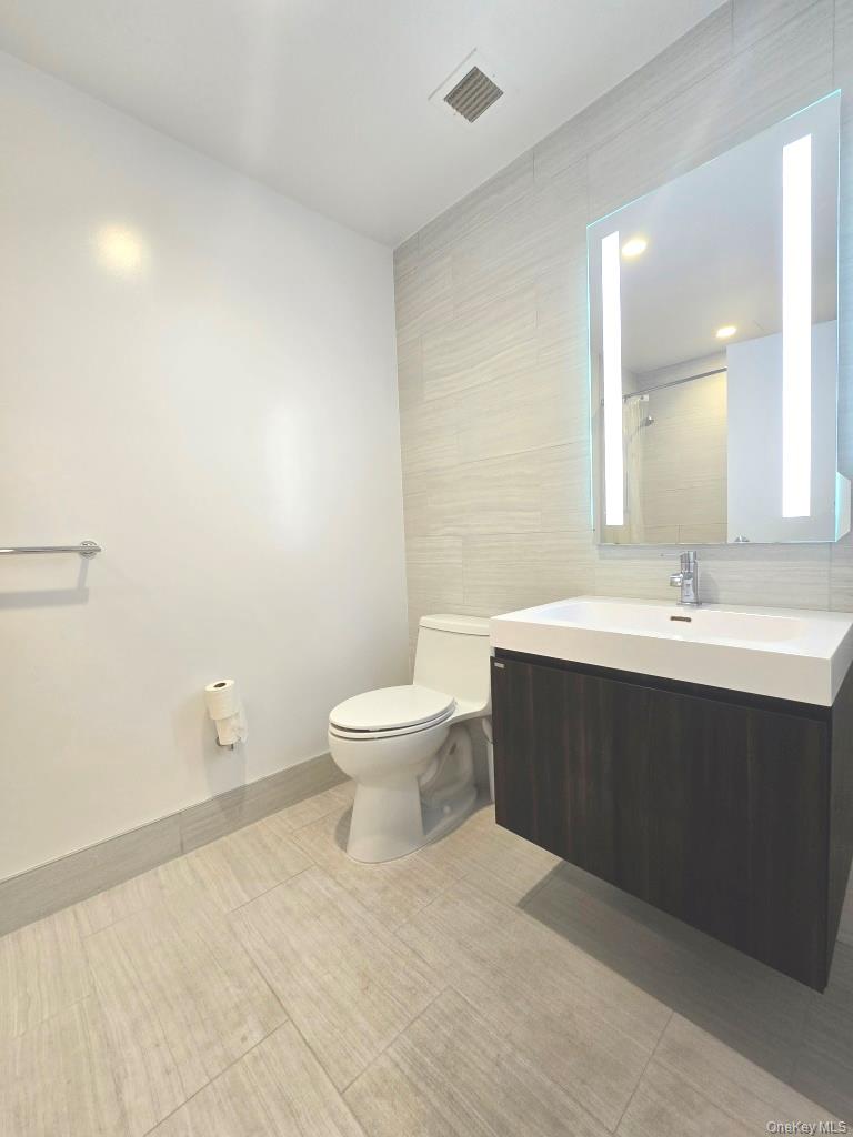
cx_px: 426
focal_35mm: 13
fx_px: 427
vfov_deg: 106.2
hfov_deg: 89.9
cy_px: 568
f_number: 2.2
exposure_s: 1/60
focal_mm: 2.2
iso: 64
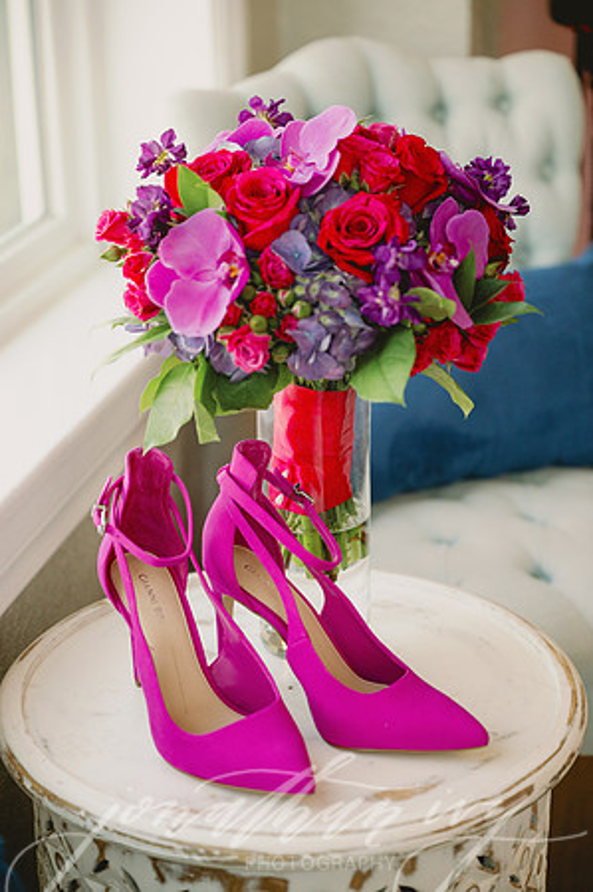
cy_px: 446
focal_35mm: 70
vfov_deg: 28.9
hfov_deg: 19.4
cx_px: 296
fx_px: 1733
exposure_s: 1/500
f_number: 2.8
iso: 1250
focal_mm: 70
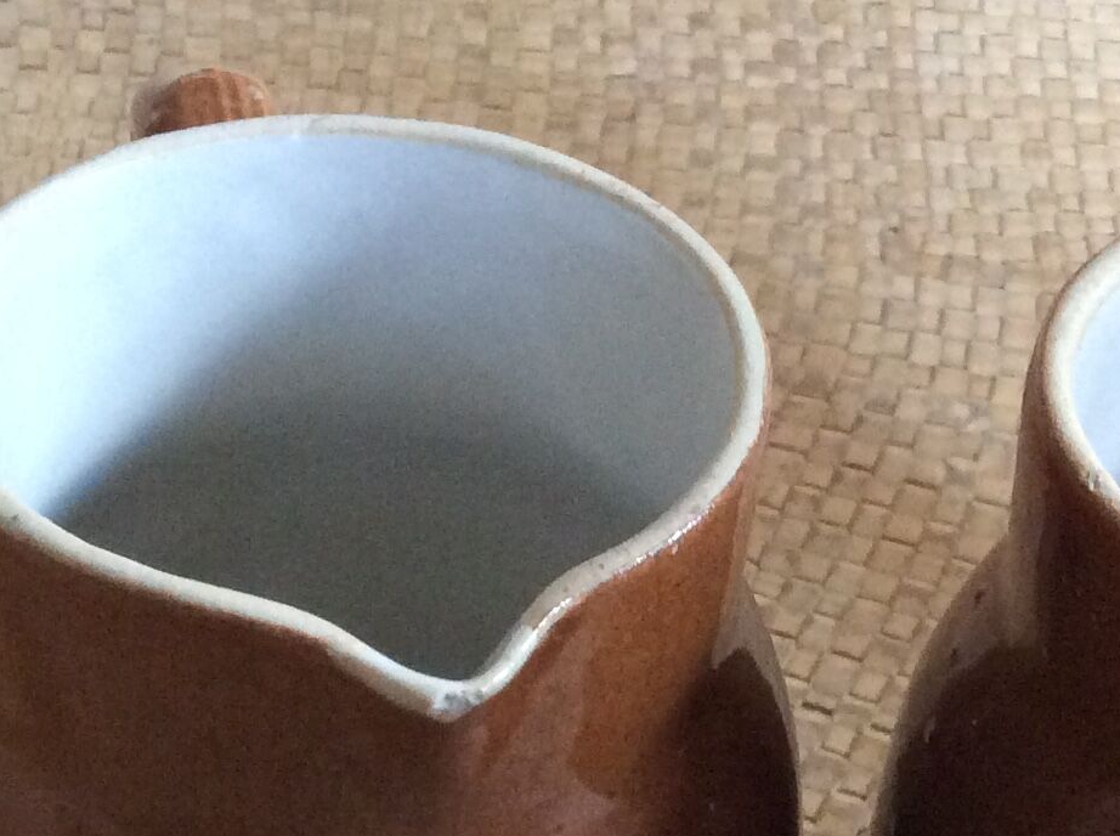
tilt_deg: -42.1
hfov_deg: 21.8
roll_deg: -3.4
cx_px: 658
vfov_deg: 16.2
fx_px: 2907
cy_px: 747
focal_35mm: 90
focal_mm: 3.3
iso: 250
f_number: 2.4
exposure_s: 1/25
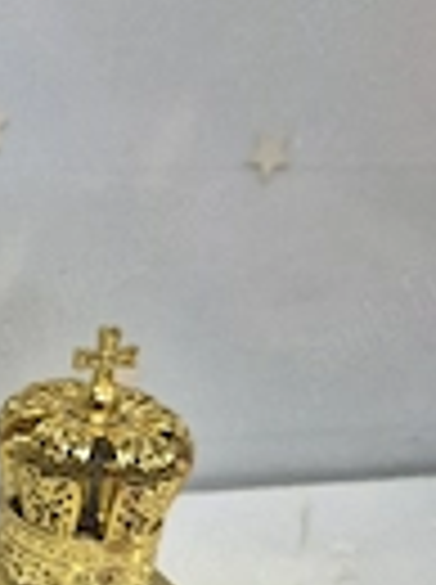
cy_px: 338
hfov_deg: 18.8
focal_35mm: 71
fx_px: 1196
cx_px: -171
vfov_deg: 27.4
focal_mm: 5.4
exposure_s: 1/100
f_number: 1.8
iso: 640
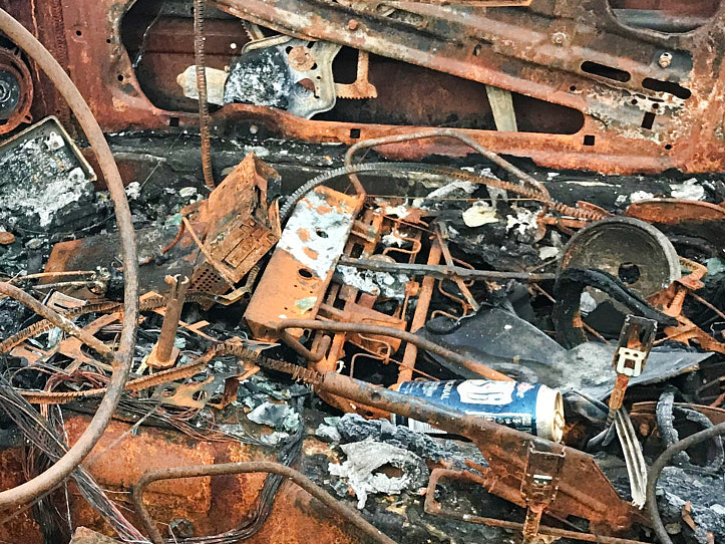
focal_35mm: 62
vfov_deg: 23.6
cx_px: 176
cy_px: 340
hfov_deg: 30.6
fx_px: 1298
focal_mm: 3.99
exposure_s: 1/33
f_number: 1.8
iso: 40
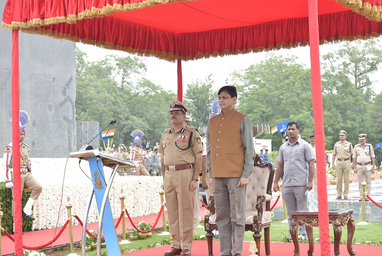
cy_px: 128
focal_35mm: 70
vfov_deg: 19.5
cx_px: 191
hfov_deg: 28.8
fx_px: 743
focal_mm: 70
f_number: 5
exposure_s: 1/125
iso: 100
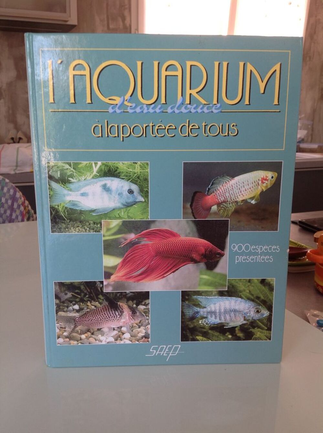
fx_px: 437
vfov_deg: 52.7
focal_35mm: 35
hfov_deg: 40.6
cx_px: 162
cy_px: 216
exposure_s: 1/30
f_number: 2.4
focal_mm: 4.28
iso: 50
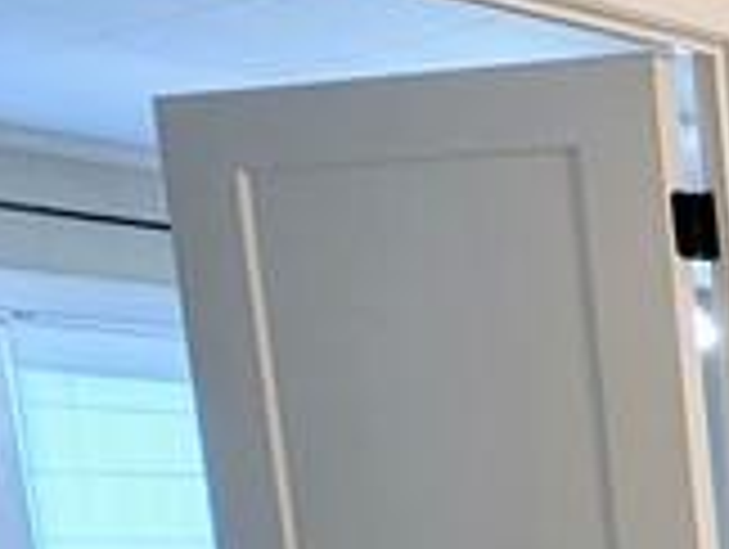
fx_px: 1729
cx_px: 1640
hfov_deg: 15.7
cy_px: 954
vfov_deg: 15.7
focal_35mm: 82
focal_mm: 1.95
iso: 69
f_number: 2.2
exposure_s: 1/24
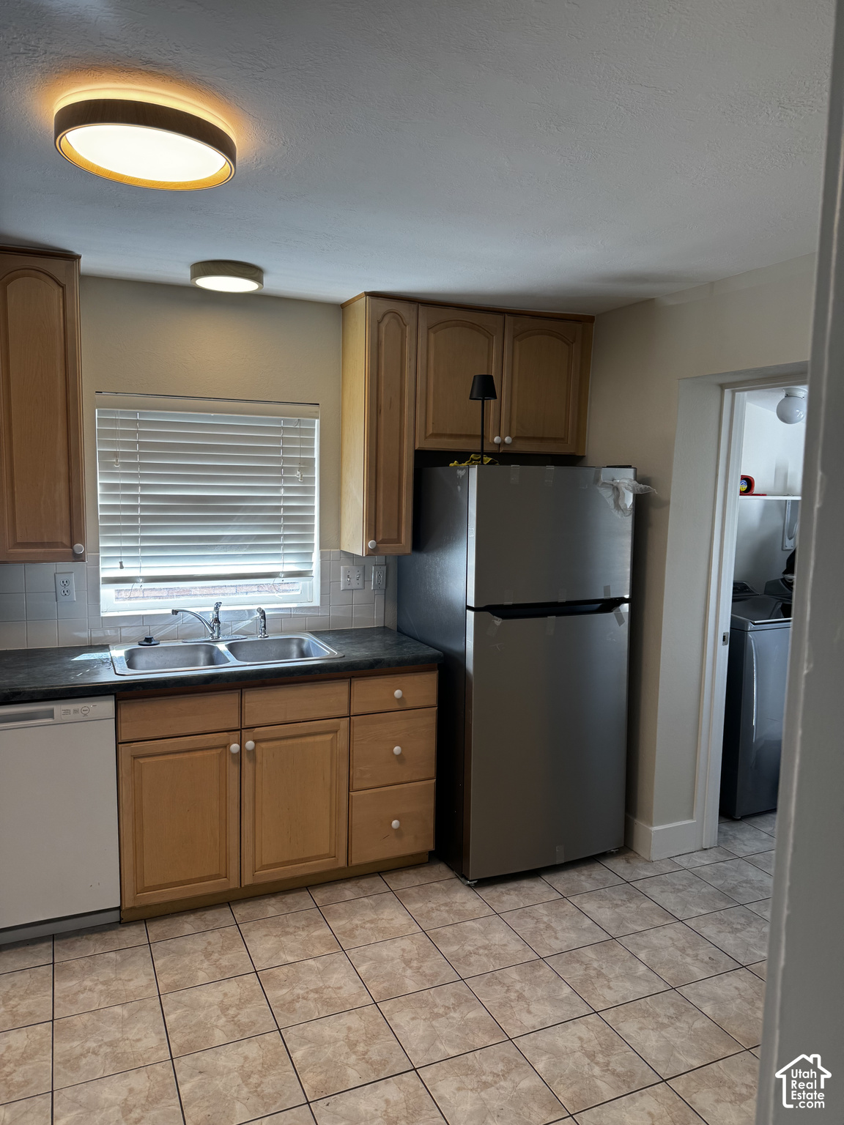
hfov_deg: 56.8
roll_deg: -1.4
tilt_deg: -6.9
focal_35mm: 24
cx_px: 422
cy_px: 562
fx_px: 780
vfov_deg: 71.6
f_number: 1.78
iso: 64
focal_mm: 6.76
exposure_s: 1/120
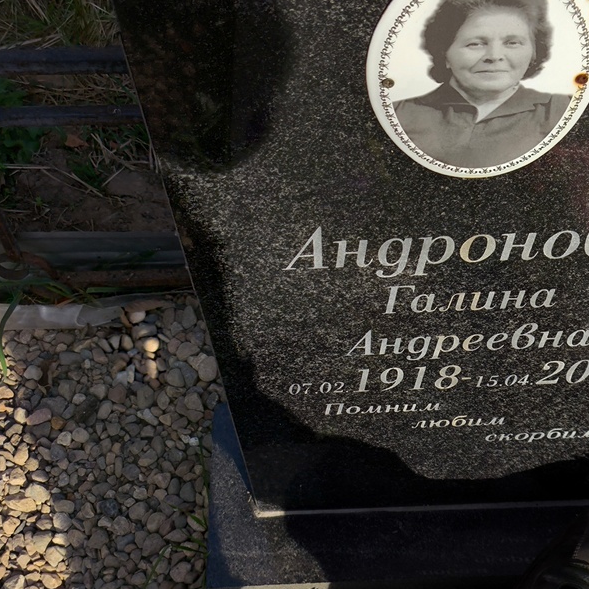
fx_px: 1155
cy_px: 299
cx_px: 374
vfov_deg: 28.6
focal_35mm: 60
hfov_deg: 28.5
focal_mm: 4.71
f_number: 1.7
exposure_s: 1/1046
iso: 50
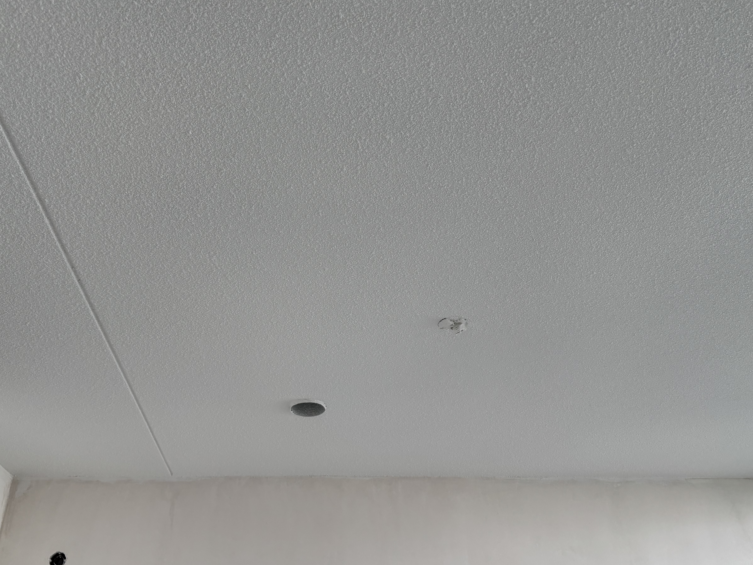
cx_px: 338
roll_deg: +1.4
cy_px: 314
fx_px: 674
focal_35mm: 31
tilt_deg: +29.5
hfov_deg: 58.2
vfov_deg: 45.4
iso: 80
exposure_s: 1/121
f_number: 1.6
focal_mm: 5.96
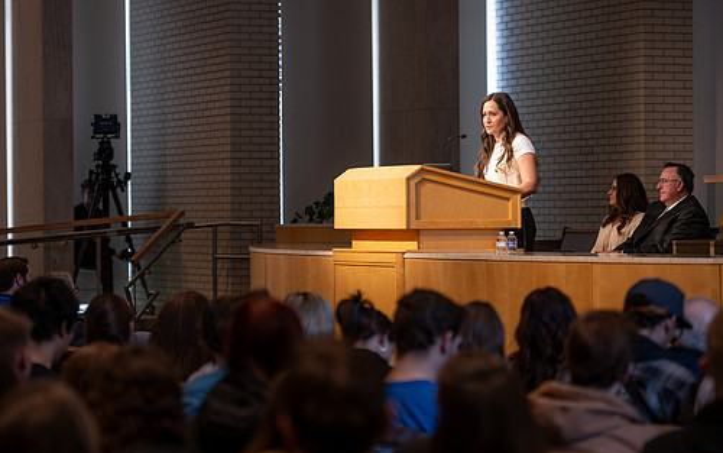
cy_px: 186
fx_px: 2563
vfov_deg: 10.1
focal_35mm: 130
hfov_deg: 16.1
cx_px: 325
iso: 640
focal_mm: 110
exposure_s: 1/160
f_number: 2.8
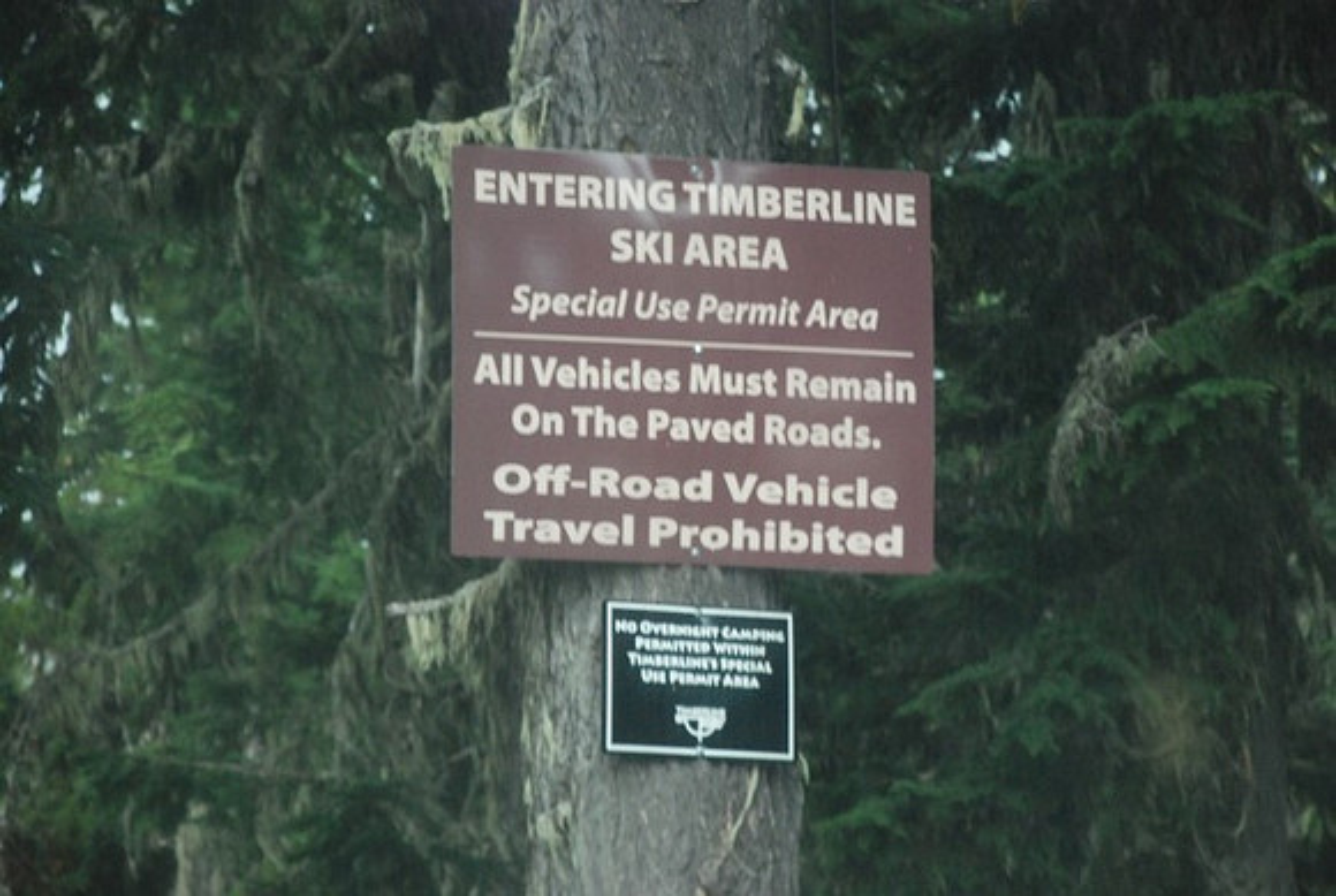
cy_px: 448
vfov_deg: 9.2
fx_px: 5577
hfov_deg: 13.7
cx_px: 668
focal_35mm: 150
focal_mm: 100
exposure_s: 1/80
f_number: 5.6
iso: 1600
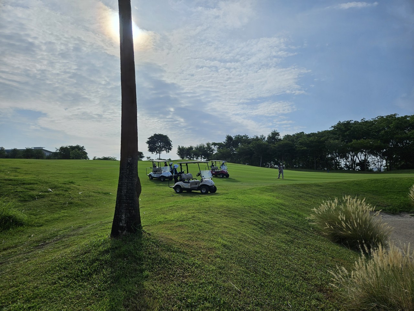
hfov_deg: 73.9
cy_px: 156
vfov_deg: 58.9
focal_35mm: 23
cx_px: 207
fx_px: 275
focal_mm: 5.4
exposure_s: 1/6084
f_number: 1.8
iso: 25
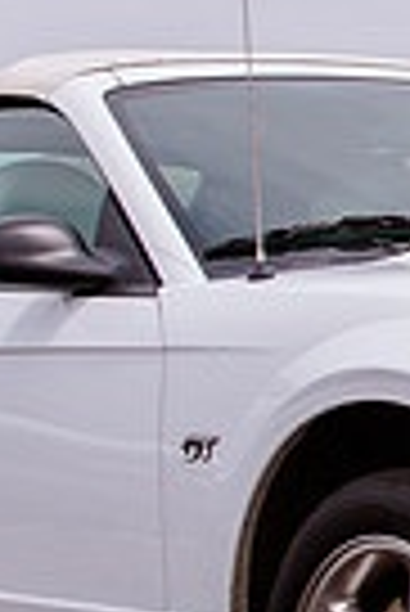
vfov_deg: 13.2
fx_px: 2641
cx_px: 740
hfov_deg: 8.5
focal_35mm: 155
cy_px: 351
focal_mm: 34
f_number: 10
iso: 200
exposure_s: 1/400
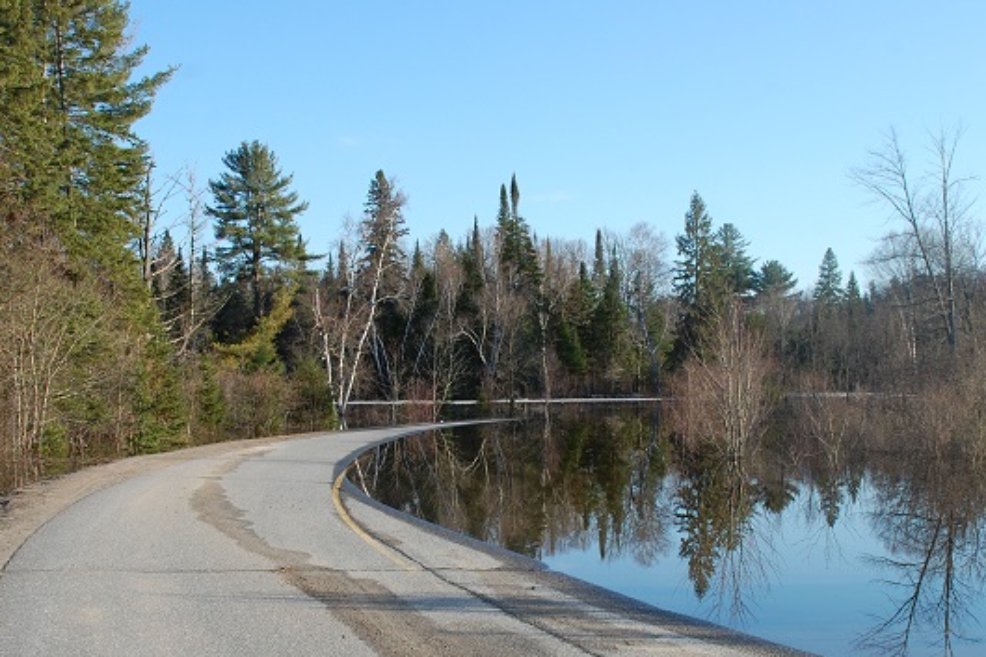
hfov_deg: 41.1
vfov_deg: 27.9
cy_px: 430
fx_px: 1314
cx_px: 498
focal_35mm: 48
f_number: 7.1
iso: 200
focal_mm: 24
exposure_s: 1/200
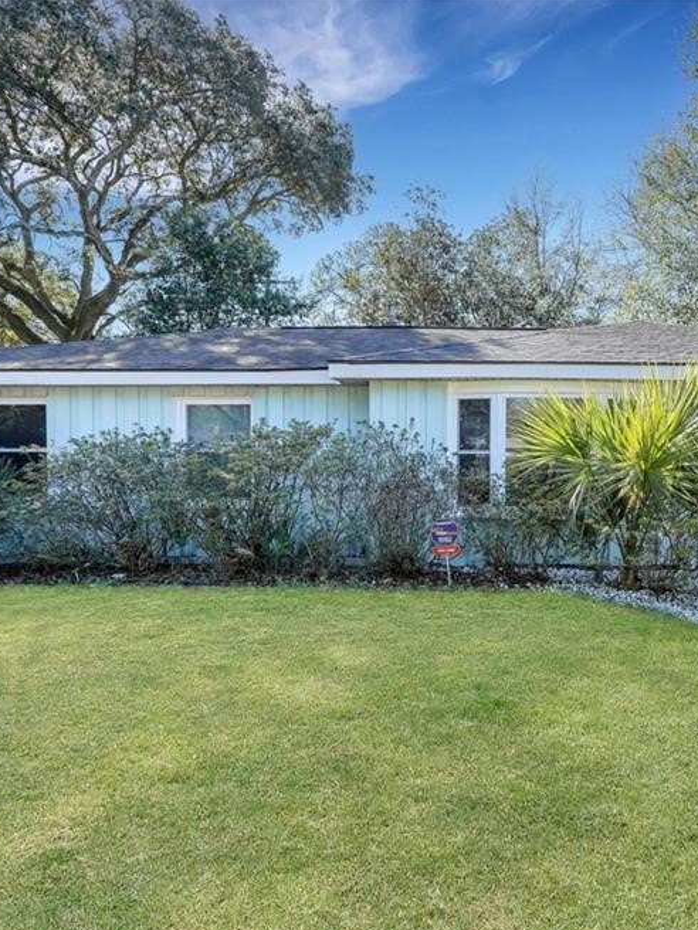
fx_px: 645
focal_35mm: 24
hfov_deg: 55.4
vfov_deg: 71.6
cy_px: 480
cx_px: 478
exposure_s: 1/200
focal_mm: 16
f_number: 9
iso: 320
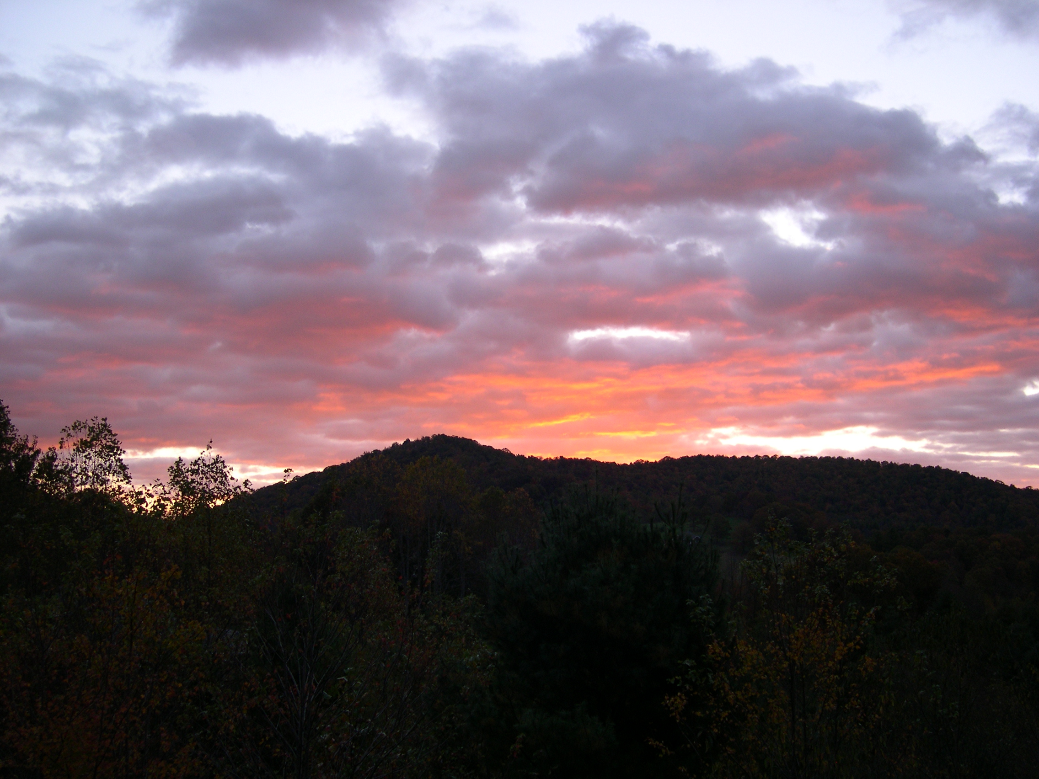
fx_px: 1141
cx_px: 520
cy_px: 390
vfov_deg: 37.7
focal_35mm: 38
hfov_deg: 49.0
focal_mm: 8
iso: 100
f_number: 2.8
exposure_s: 1/71.6
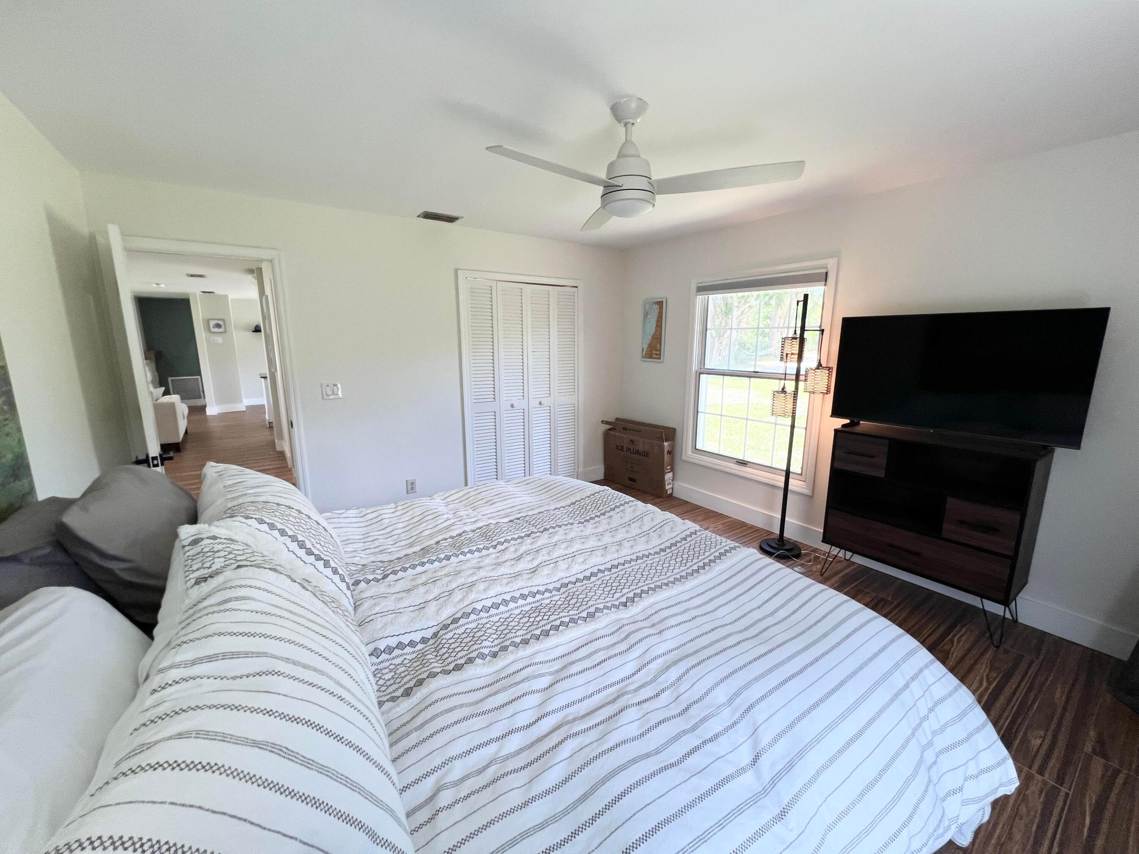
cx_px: 570
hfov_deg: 106.2
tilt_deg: -10.4
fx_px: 428
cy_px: 427
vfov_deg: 89.9
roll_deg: +0.0
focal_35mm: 13
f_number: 1.8
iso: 80
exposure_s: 1/120
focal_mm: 1.57
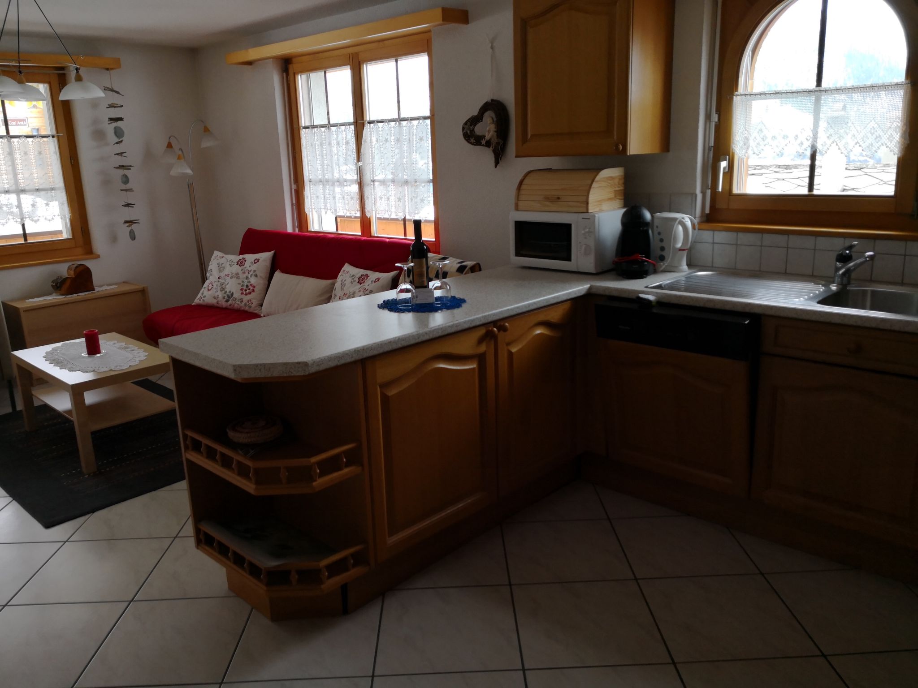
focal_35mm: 27
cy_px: 344
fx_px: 716
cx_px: 459
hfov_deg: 65.3
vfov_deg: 51.4
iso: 64
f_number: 1.6
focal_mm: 3.95
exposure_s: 1/100
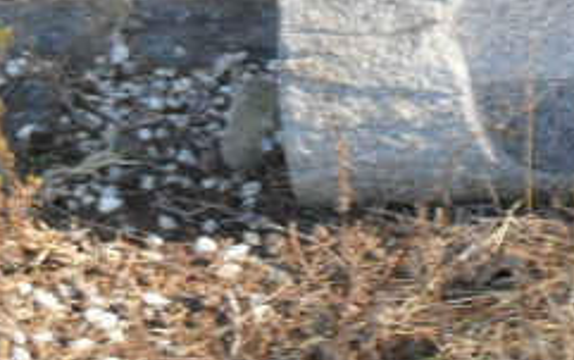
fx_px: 2661
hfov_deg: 12.0
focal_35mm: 170
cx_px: 726
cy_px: -6
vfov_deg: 7.7
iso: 200
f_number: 5.6
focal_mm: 11.2
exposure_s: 1/60
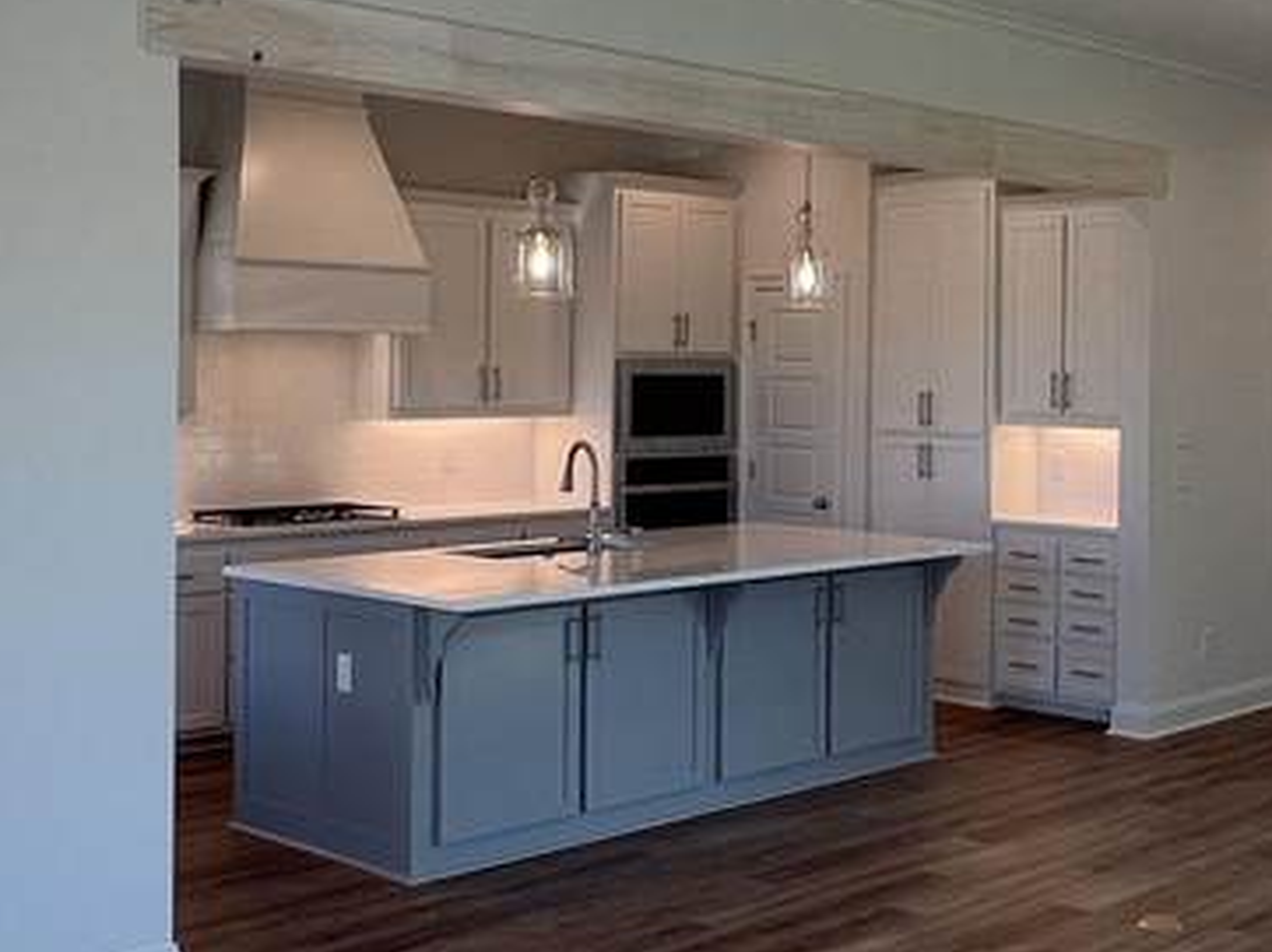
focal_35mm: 46
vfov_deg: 31.4
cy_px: 369
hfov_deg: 39.2
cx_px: 1065
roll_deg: -1.0
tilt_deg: -0.1
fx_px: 1689
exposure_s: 1/120
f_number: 1.8
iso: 64
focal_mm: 1.57
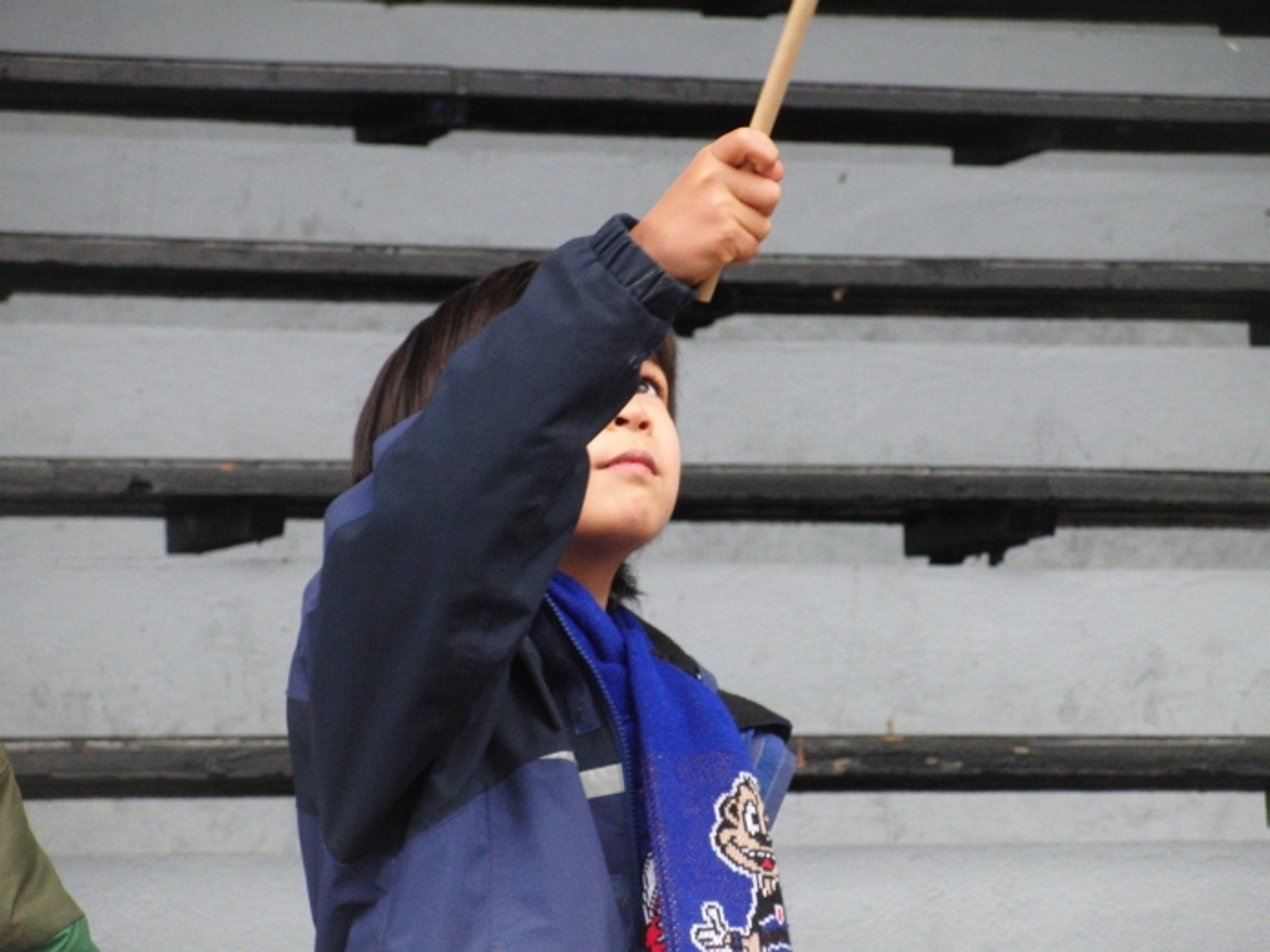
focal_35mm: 185
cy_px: 476
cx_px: 635
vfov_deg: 8.0
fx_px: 6787
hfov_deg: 10.7
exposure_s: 1/125
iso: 400
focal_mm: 32.1
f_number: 4.5
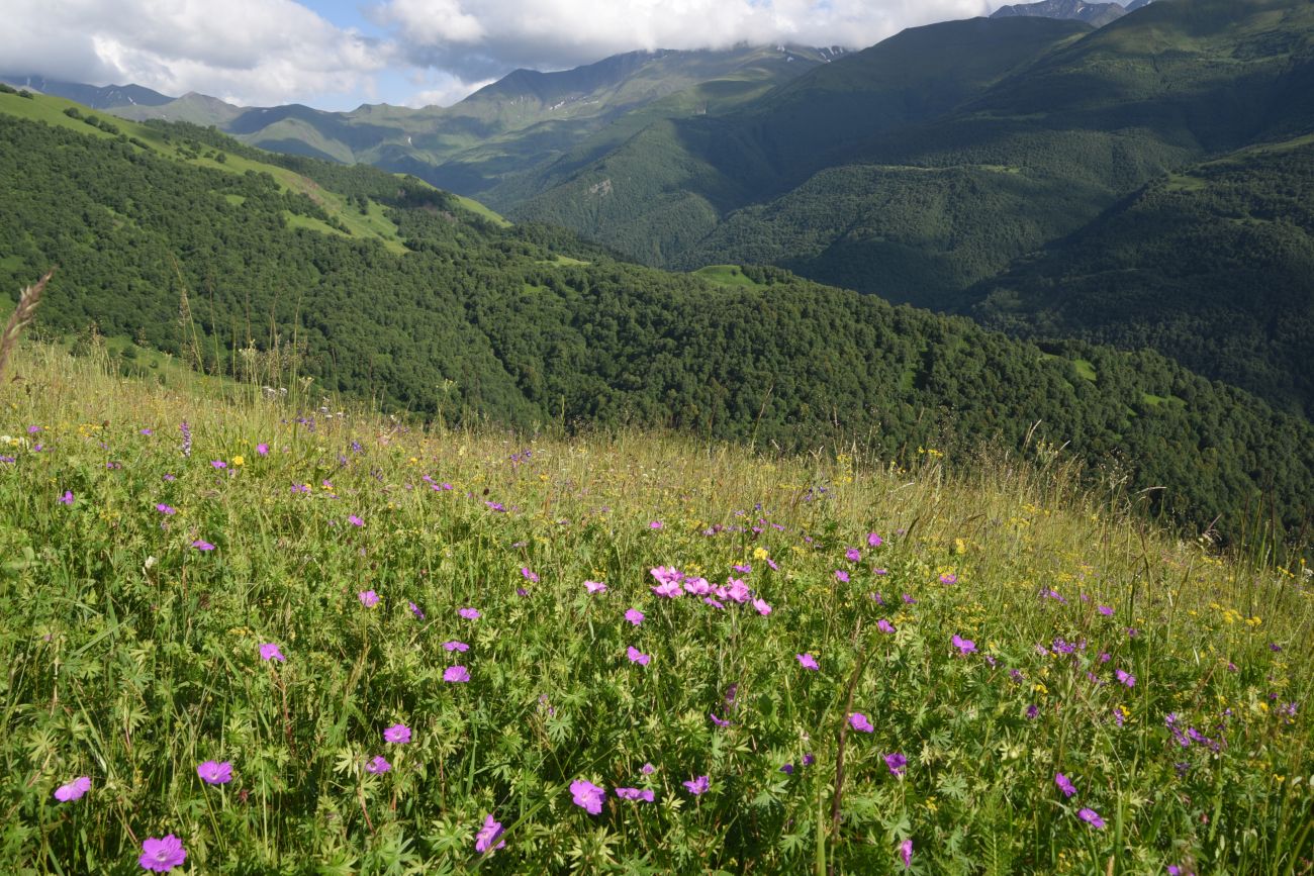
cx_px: 657
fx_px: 1132
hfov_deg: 60.3
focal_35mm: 31
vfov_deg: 42.3
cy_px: 438
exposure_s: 1/125
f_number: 16
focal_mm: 31
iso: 200
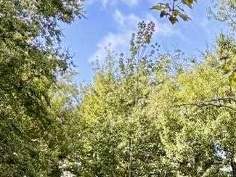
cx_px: 259
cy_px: 351
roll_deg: -2.3
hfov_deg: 11.9
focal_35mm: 164
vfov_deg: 8.6
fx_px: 1119
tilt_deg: +3.4
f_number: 1.6
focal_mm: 5.96
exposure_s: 1/493
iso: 50
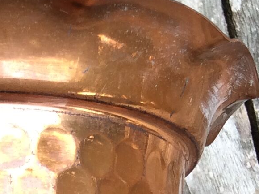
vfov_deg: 10.0
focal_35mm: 143
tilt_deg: -66.7
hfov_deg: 13.4
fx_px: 1068
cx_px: -66
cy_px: 306
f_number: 2.4
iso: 32
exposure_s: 1/126
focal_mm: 3.3
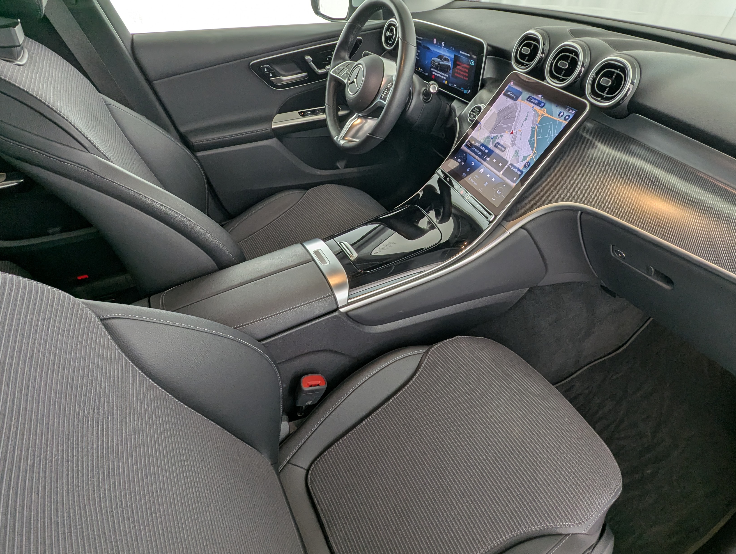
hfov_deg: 81.6
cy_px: 281
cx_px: 386
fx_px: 426
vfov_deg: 66.1
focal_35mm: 20
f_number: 2.2
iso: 43
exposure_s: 1/25
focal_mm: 2.35
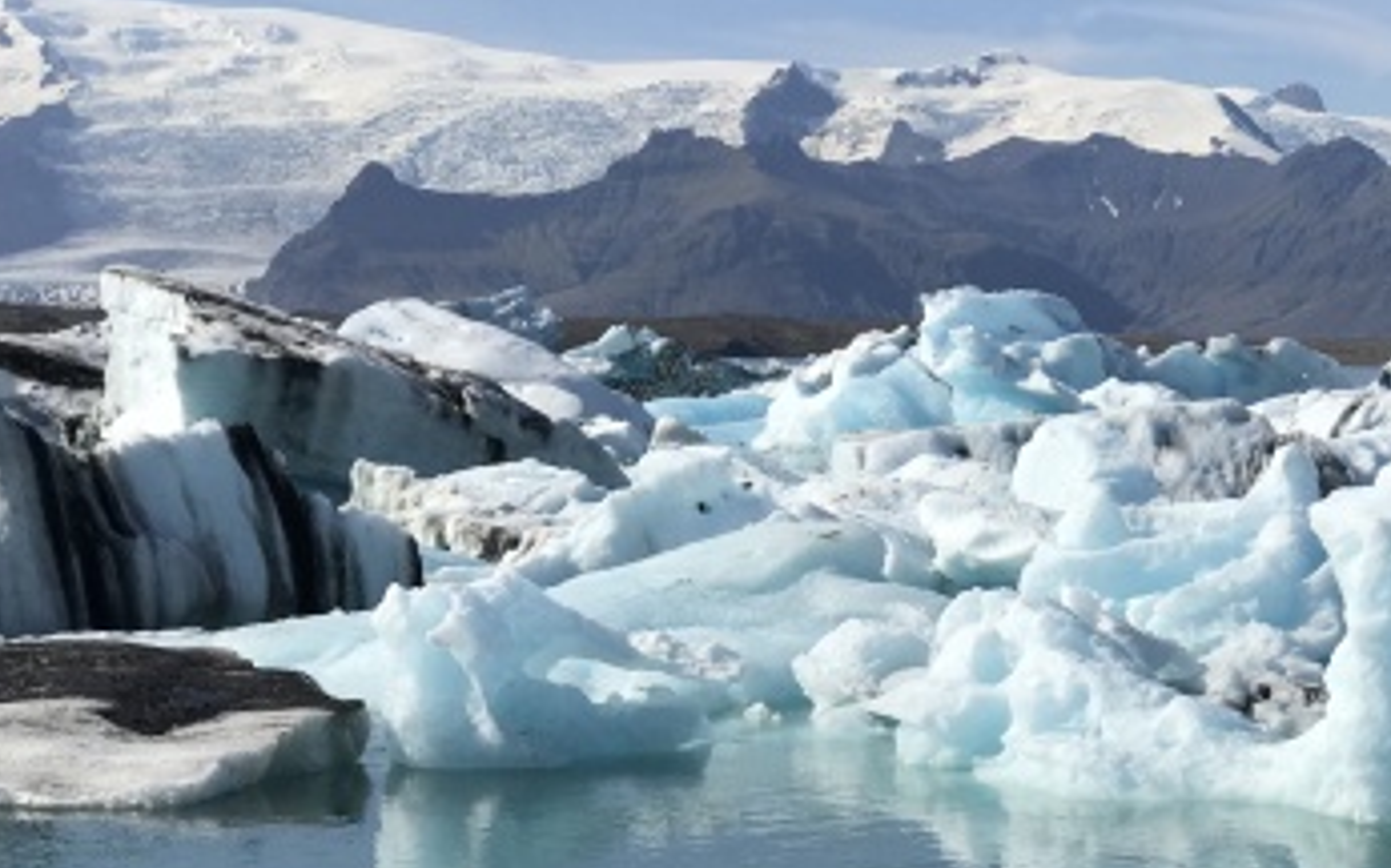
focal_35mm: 96
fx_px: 3638
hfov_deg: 21.5
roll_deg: -0.4
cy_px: 808
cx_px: 1039
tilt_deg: -7.6
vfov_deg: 13.5
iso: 20
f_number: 2.8
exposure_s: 1/1996
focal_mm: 6.6
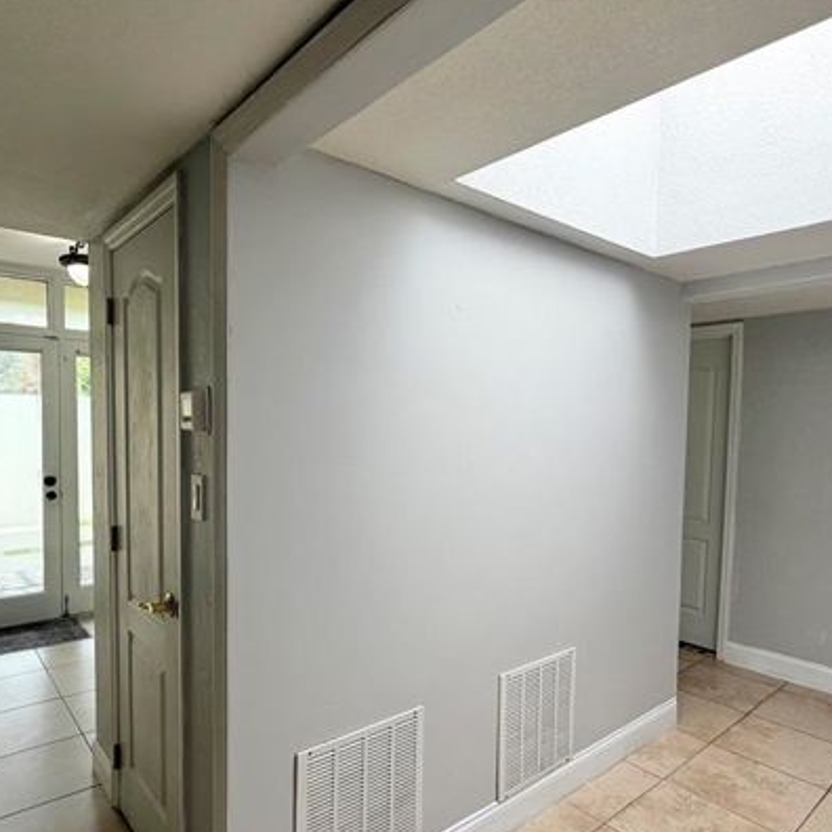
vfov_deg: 69.5
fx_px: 598
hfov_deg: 69.6
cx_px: 392
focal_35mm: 22
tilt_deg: -3.2
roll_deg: -0.9
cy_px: 456
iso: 40
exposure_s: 1/140
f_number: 2.2
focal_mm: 2.22
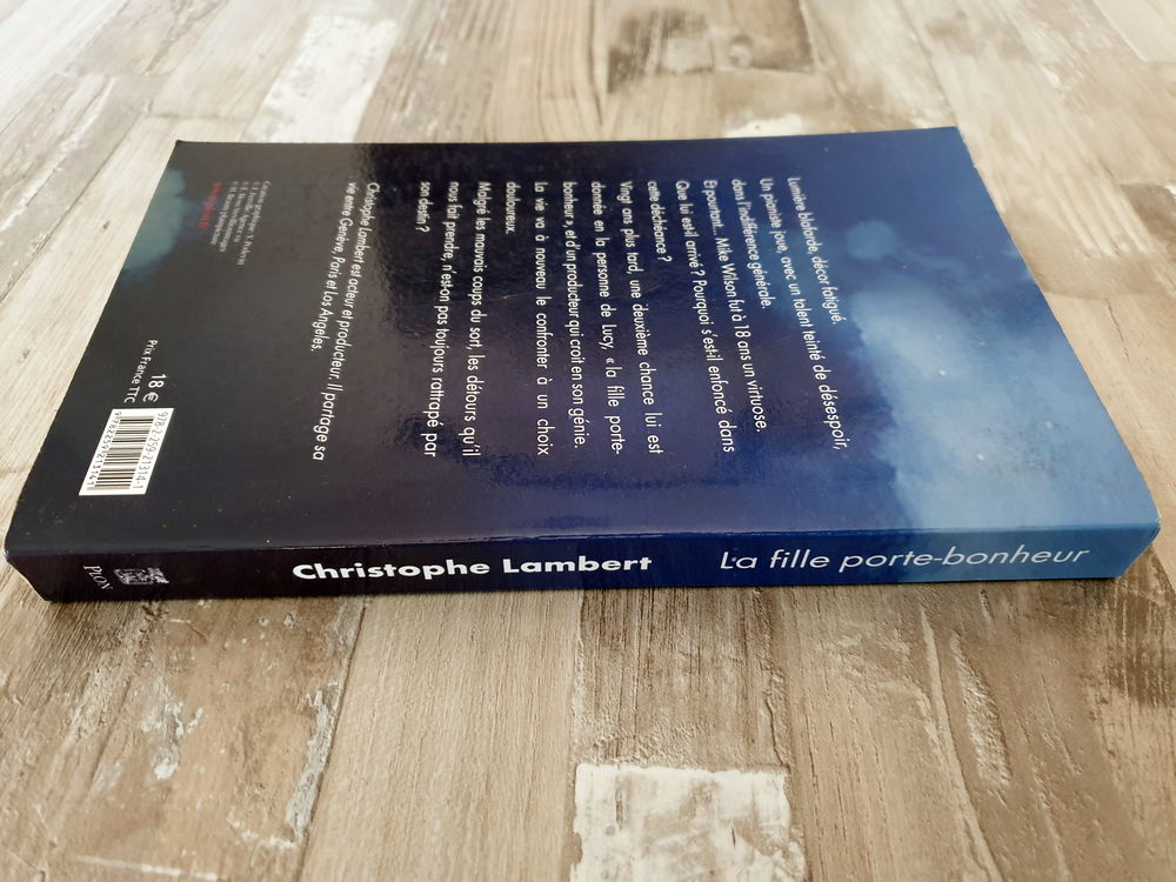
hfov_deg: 67.3
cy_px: 441
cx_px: 588
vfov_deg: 53.1
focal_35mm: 26
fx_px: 883
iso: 250
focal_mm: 4.3
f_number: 1.5
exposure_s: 1/44
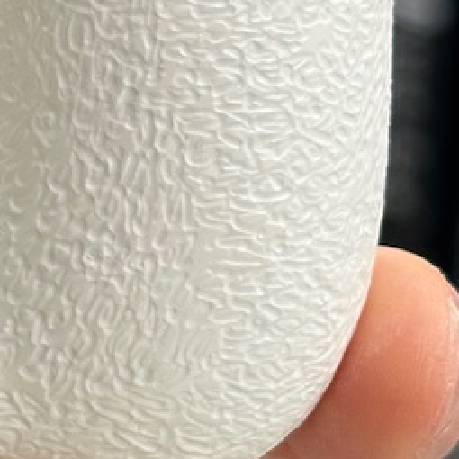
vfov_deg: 8.2
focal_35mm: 213
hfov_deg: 7.9
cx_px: -461
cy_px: 2
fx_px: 3195
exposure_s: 1/779
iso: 64
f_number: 1.78
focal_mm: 6.86
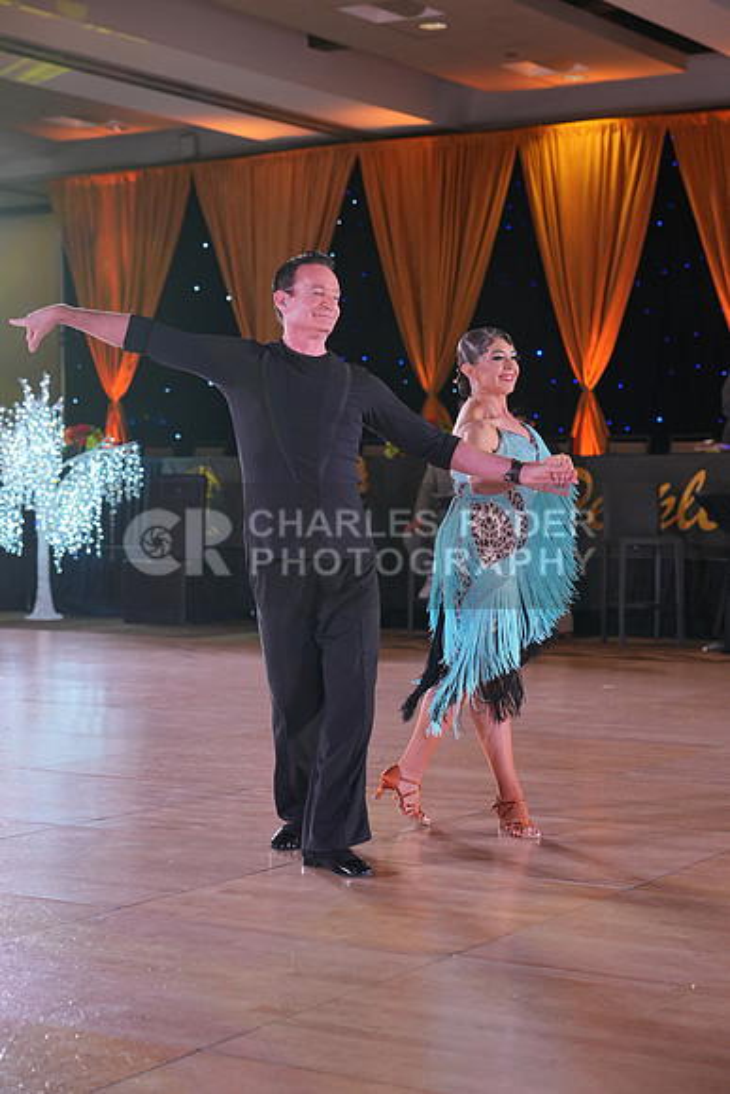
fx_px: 2067
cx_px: 365
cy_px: 547
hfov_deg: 20.0
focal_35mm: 68
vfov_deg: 29.6
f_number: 4
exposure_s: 1/400
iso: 1600
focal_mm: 68
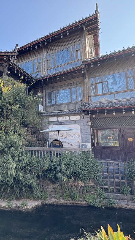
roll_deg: -0.3
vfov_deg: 83.9
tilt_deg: +6.6
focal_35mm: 21
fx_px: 134
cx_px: 19
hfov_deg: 49.1
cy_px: 122
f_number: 2.2
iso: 64
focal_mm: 2.22
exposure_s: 1/133
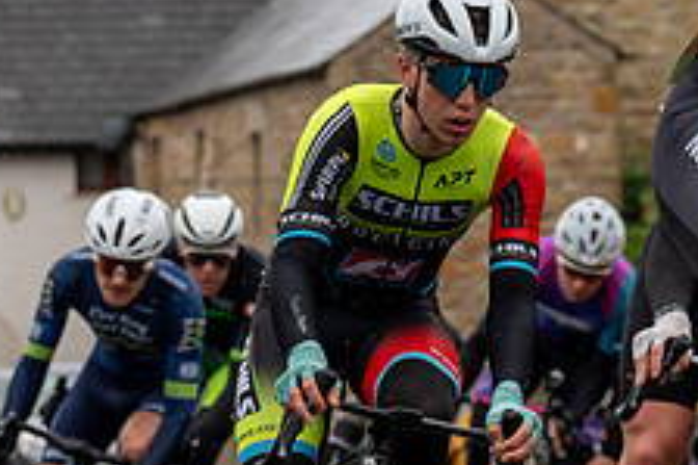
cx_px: -347
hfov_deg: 7.7
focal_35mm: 264
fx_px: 5115
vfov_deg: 5.2
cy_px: 159
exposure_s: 1/1000
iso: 400
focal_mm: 70
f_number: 4
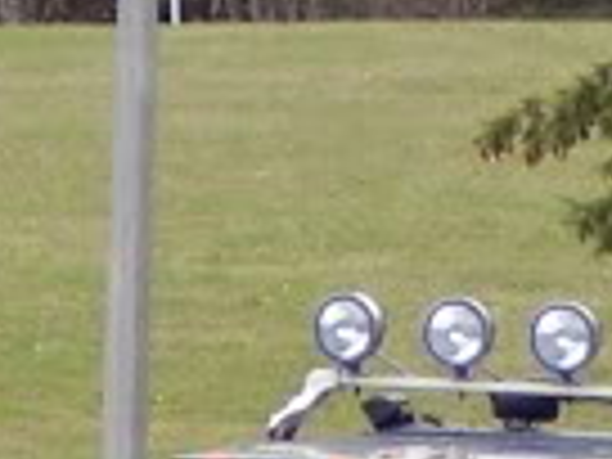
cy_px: 1184
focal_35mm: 785
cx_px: 472
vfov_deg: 1.9
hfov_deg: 2.5
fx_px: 13879
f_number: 4.8
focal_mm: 21.3
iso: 100
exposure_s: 1/125
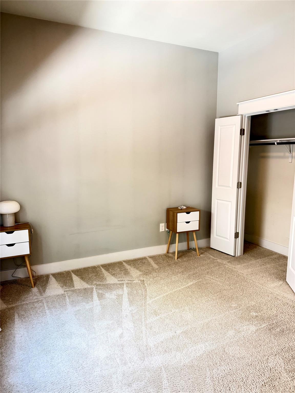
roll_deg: +0.7
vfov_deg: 71.6
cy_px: 196
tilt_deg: -8.6
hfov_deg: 56.8
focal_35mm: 24
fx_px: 273
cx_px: 148
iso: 400
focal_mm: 6.76
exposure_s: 1/60
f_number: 1.78
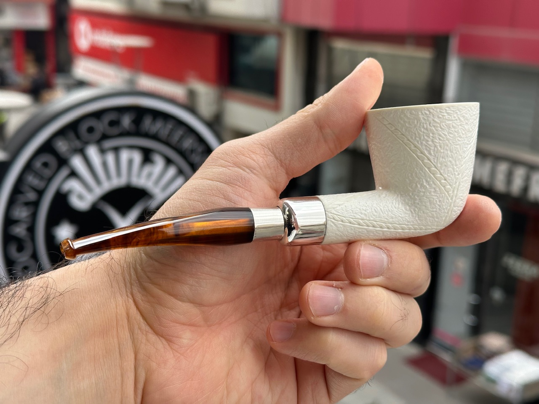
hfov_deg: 39.7
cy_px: 202
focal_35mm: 48
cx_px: 270
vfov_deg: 30.3
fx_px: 747
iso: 64
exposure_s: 1/887
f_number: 1.78
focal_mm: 6.86
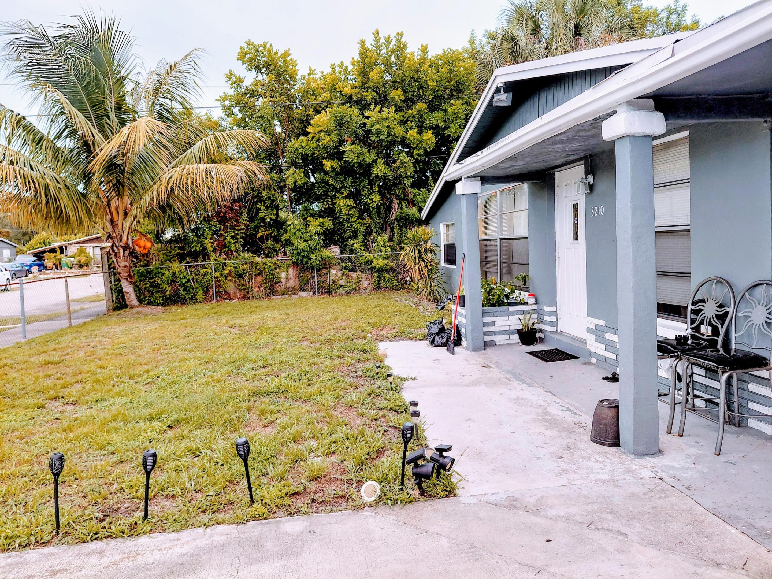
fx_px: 558
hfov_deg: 69.4
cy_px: 290
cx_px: 386
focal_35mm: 25
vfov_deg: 54.9
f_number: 1.8
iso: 50
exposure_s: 1/532
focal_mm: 4.69
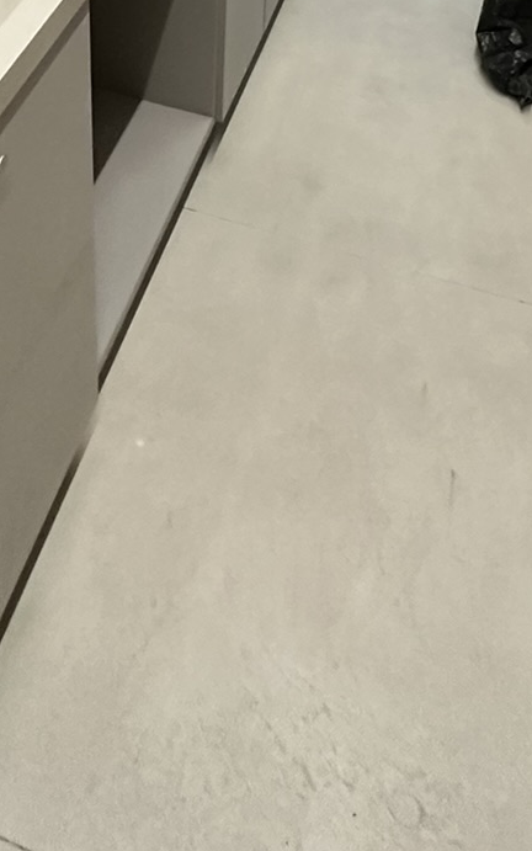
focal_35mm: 44
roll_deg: -4.5
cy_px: -299
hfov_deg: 29.2
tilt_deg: -19.6
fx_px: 1020
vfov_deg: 32.1
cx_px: 271
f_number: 2.2
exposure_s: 1/60
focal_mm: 2.22
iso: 400
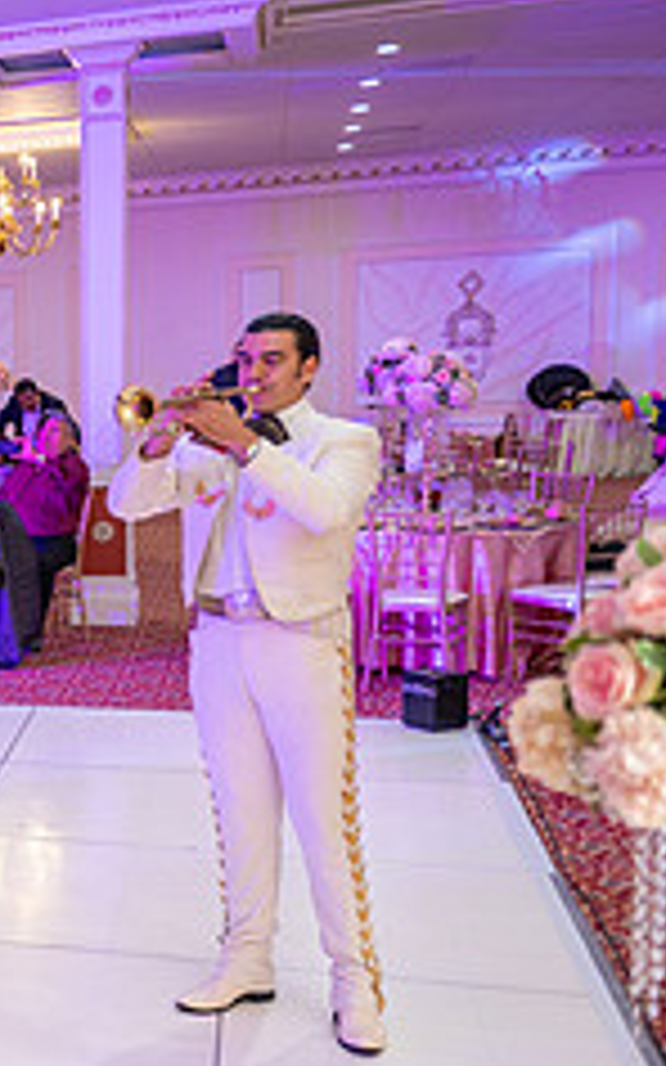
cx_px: -590
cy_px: 600
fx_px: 1744
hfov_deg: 17.1
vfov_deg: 34.0
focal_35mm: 60
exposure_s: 1/80
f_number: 2.8
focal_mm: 24
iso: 320
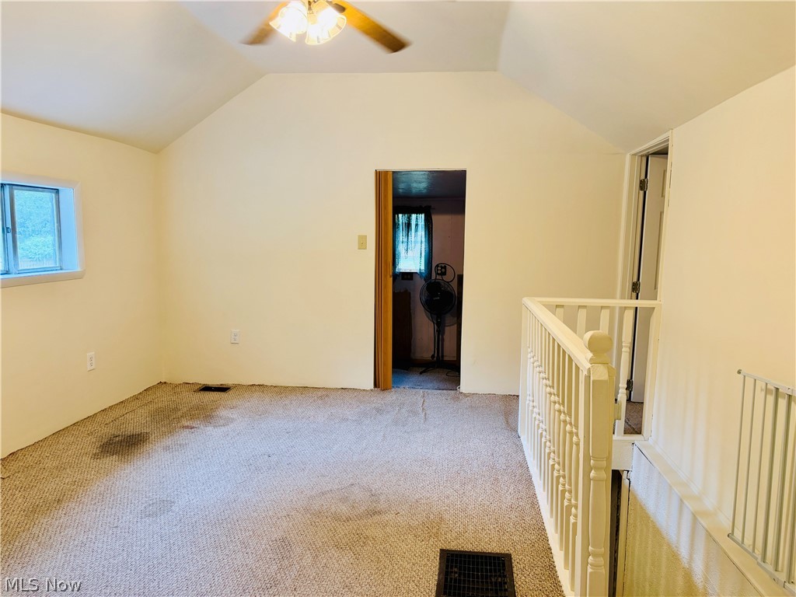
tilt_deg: -6.6
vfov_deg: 56.8
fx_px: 552
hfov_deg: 71.6
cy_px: 298
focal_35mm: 24
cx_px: 398
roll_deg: +0.1
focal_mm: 6.76
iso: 160
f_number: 1.78
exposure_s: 1/60
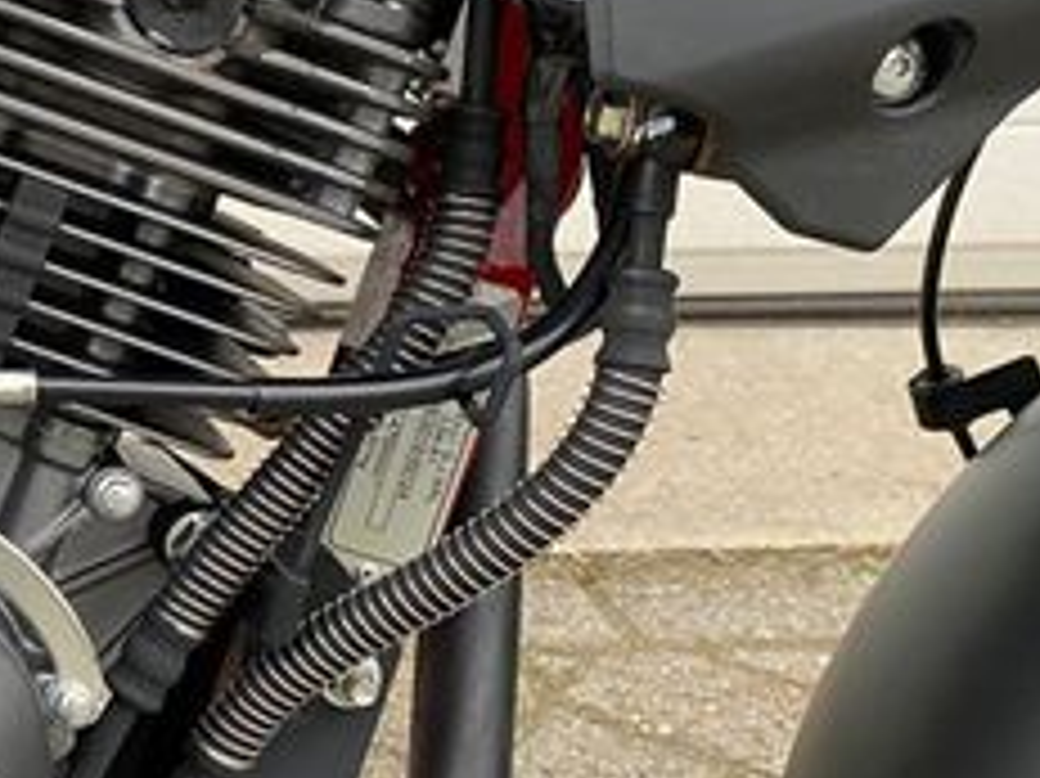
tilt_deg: -22.0
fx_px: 2162
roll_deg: -1.1
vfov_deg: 20.4
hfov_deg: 24.3
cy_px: 292
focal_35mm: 72
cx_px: -243
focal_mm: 4.25
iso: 125
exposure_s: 1/74
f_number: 1.8
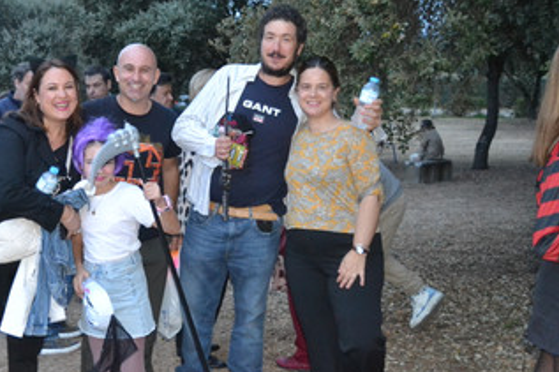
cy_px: 181
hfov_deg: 37.1
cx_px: 125
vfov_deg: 26.0
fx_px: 807
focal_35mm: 52
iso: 3200
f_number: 3.5
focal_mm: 22
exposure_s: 1/60
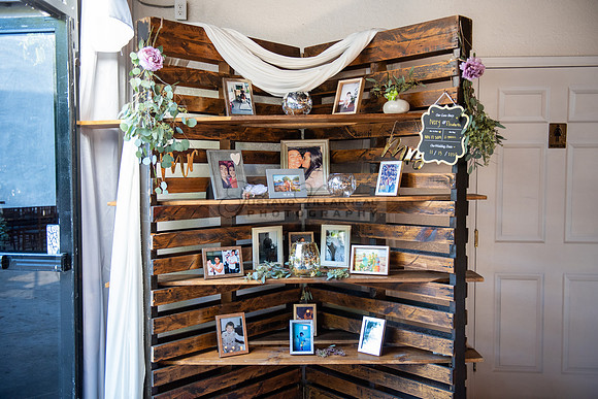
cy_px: 200
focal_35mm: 36
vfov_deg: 36.9
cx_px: 299
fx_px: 598
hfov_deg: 53.1
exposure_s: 1/160
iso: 1000
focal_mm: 36
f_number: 2.8
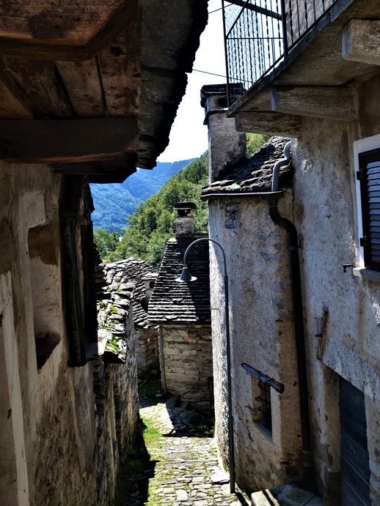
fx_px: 439
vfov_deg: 59.7
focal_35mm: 30
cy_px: 215
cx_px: 191
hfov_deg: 46.8
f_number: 9
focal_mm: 18
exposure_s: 1/125
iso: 320
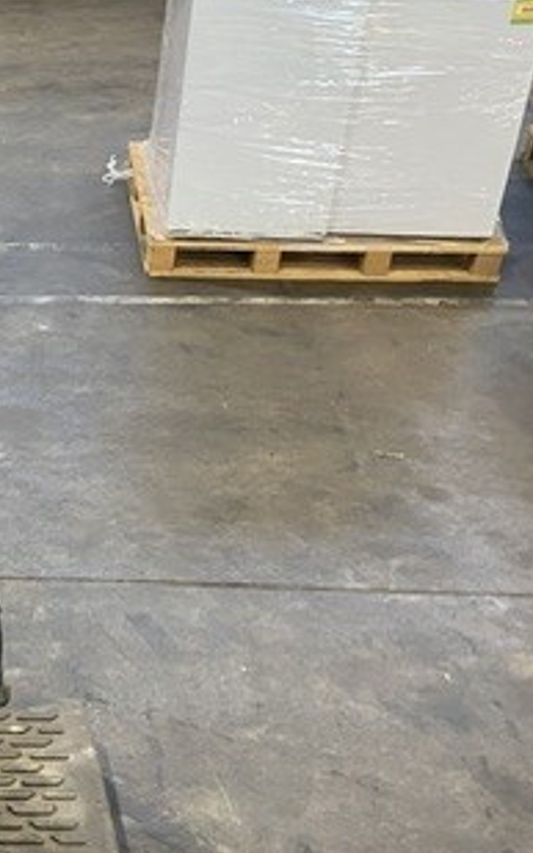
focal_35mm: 57
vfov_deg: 35.3
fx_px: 1325
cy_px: 585
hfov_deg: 20.1
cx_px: -226
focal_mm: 4.25
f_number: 1.8
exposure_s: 1/50
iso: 200
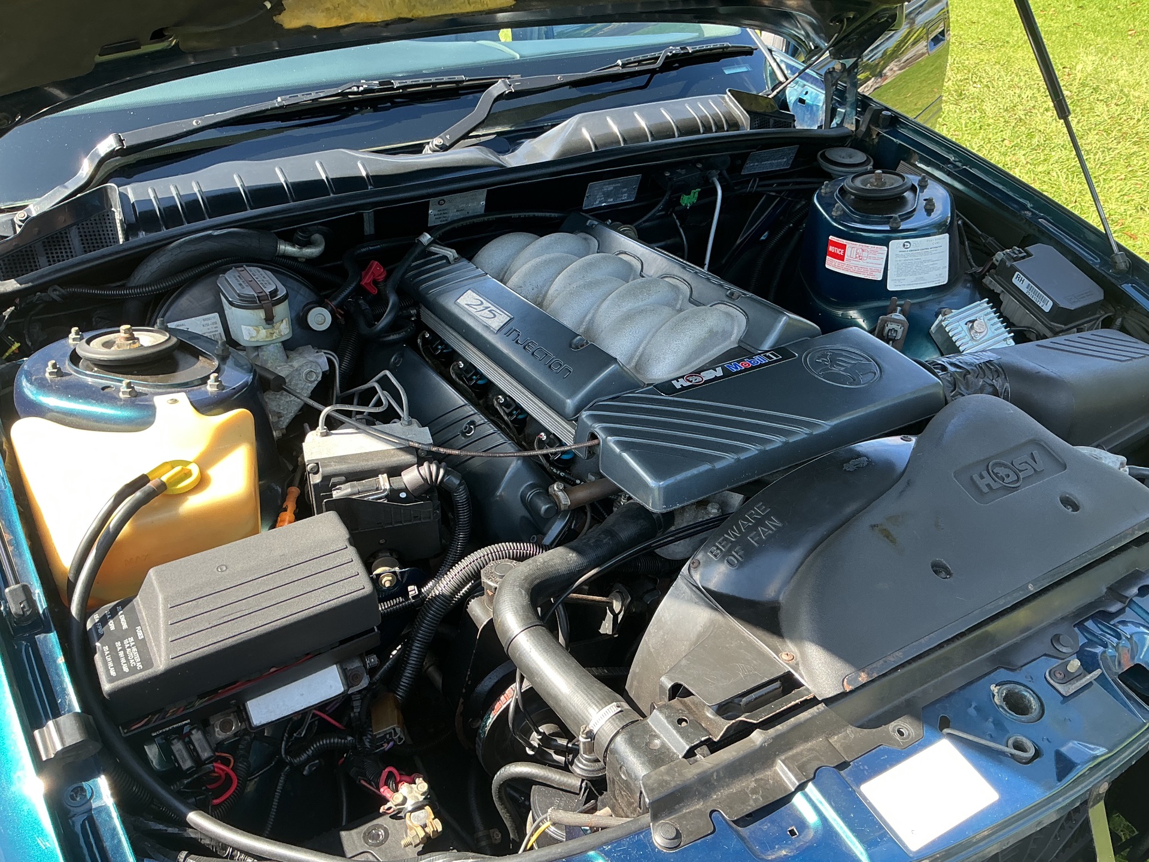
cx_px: 574
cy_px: 431
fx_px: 963
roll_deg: +2.9
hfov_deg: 61.7
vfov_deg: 48.2
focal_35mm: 29
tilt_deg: -34.6
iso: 20
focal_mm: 3
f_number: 1.8
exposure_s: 1/120
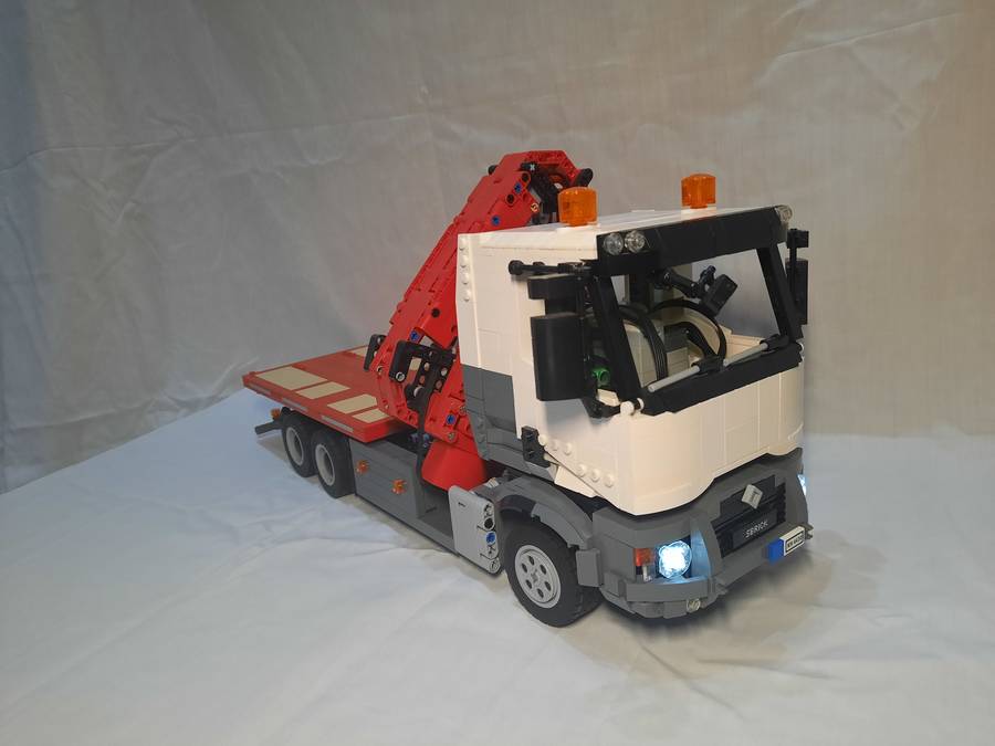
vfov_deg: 54.9
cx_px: 498
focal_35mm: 25
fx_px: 719
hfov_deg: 69.4
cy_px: 373
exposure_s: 1/33
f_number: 2
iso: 400
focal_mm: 4.6
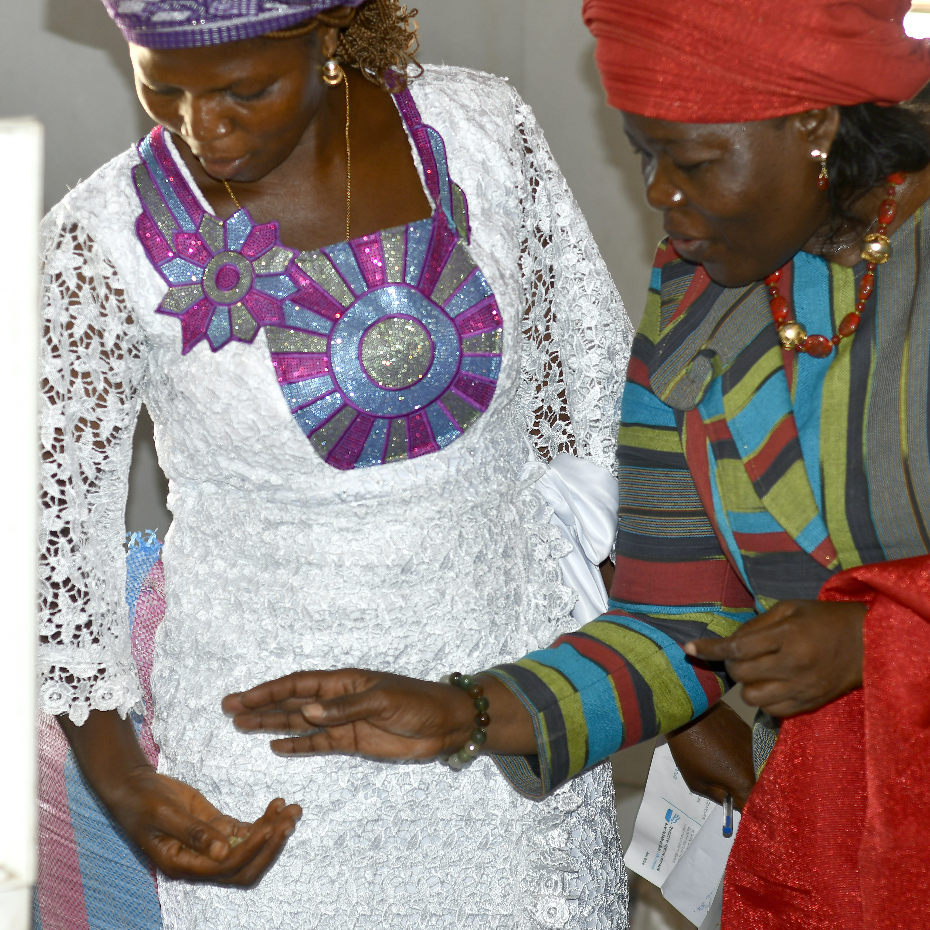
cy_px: 433
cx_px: 444
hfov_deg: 16.9
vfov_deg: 16.9
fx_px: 3131
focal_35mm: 103
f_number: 2.8
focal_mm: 50
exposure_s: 1/60
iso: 100
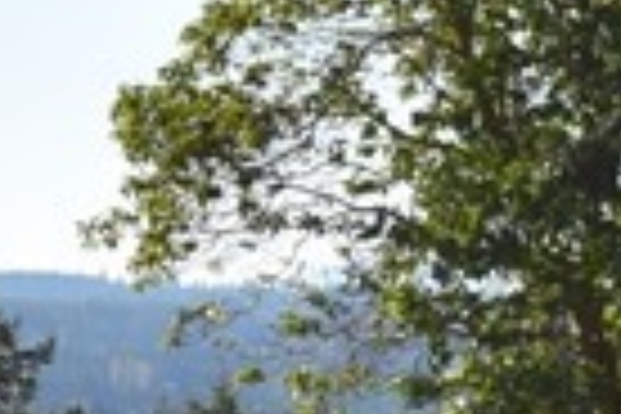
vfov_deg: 3.8
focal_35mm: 366
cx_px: -1035
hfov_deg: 5.4
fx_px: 6312
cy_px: 418
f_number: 8
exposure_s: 1/200
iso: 100
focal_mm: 31
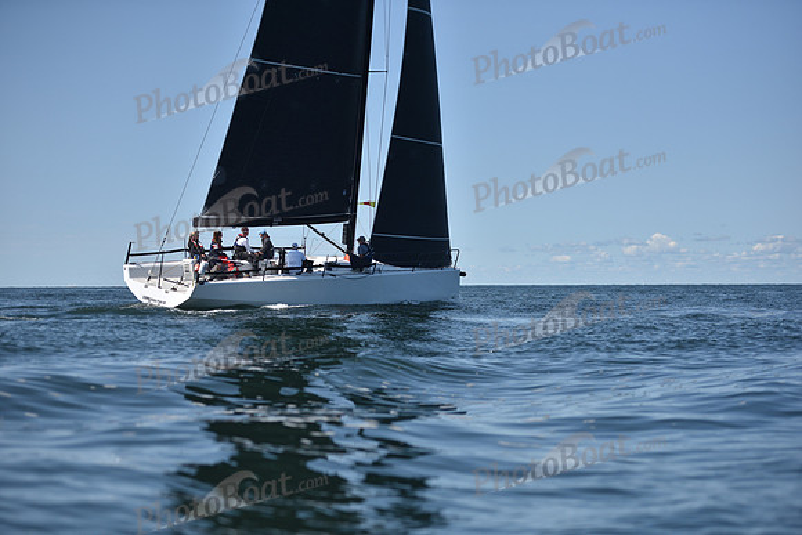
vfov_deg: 19.5
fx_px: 1560
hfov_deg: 28.8
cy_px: 268
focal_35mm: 70
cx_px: 401
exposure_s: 1/8000
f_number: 2.8
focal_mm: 70
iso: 250
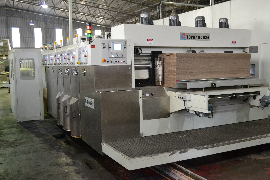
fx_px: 292
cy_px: 90
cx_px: 135
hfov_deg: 49.6
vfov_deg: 34.2
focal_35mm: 39
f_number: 4.2
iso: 1800
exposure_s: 1/15
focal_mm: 26
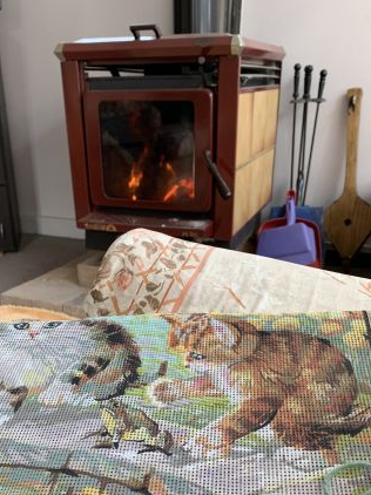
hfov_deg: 38.6
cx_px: 164
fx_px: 529
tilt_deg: -24.4
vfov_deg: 49.0
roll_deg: +1.9
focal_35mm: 37
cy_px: 341
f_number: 1.8
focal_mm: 4.25
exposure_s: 1/68
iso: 100
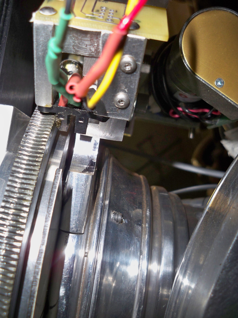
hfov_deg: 40.7
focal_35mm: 35
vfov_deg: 52.6
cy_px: 159
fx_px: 321
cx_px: 119
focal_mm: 6.3
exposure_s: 1/60
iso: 200
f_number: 3.1
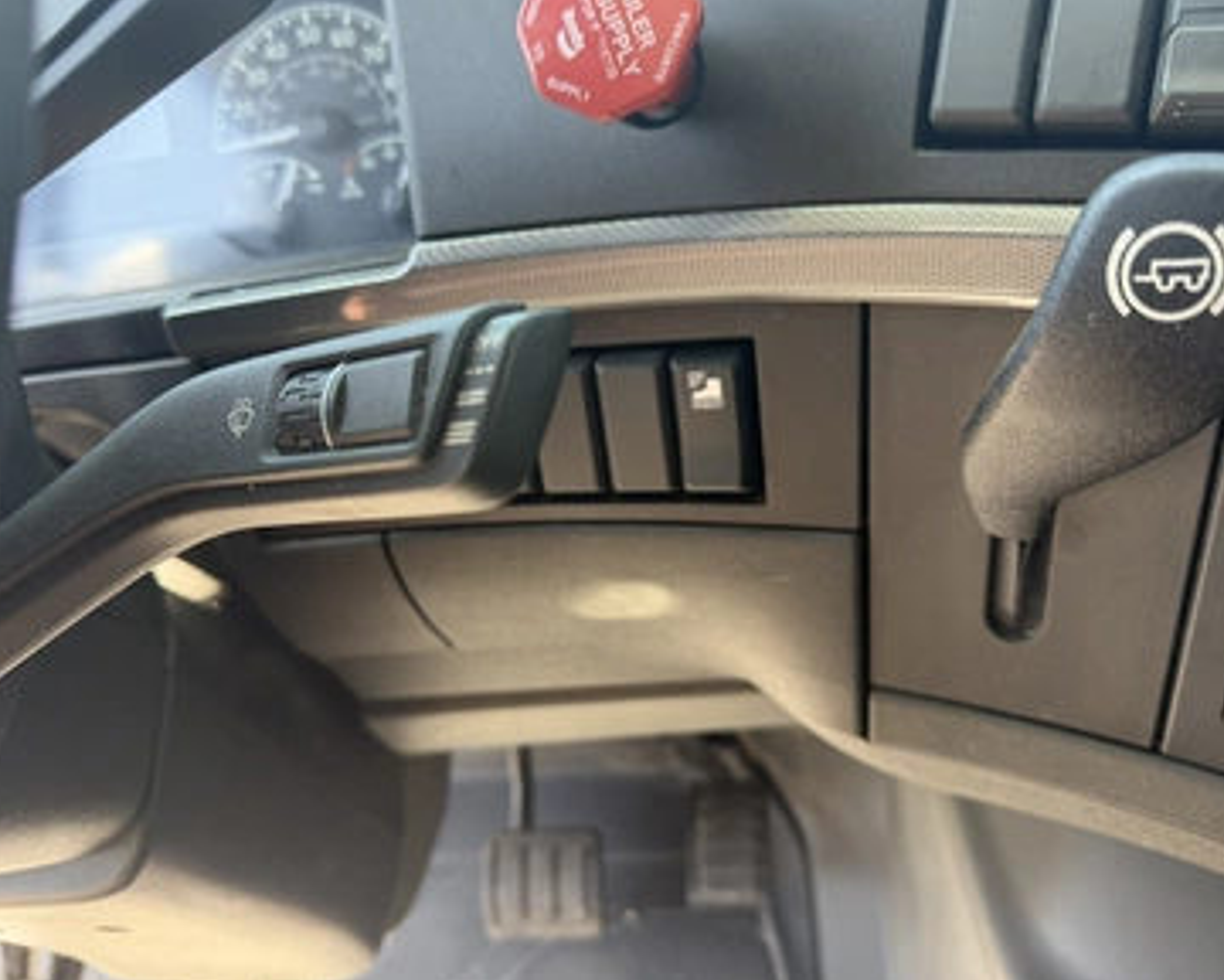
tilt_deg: -34.5
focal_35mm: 26
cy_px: 476
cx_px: 598
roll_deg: +12.5
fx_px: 942
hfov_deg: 66.0
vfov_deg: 54.9
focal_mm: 6.76
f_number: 1.78
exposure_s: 1/170
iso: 160
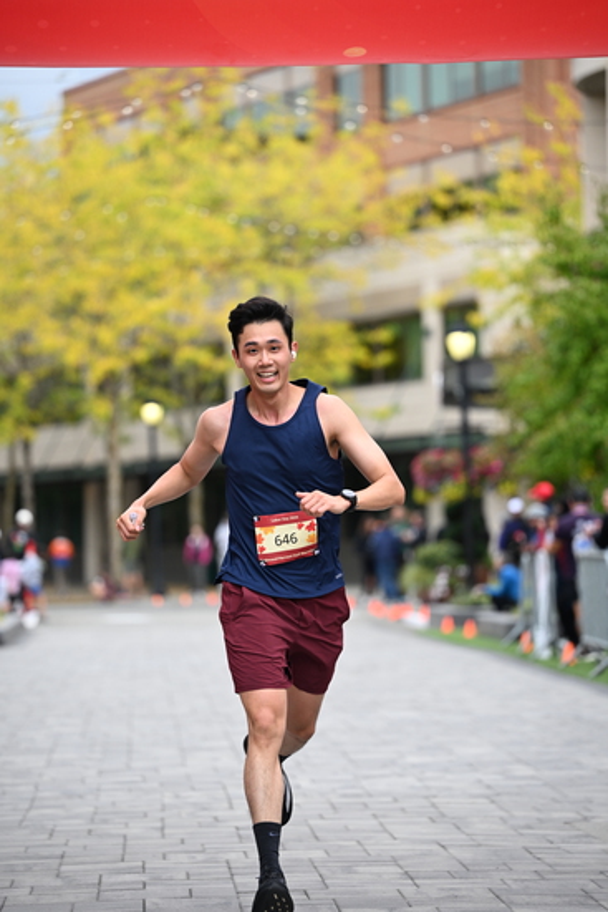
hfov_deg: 10.6
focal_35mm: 130
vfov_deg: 15.8
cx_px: 304
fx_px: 3291
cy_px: 456
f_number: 2.8
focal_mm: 130
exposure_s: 1/2000
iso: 640
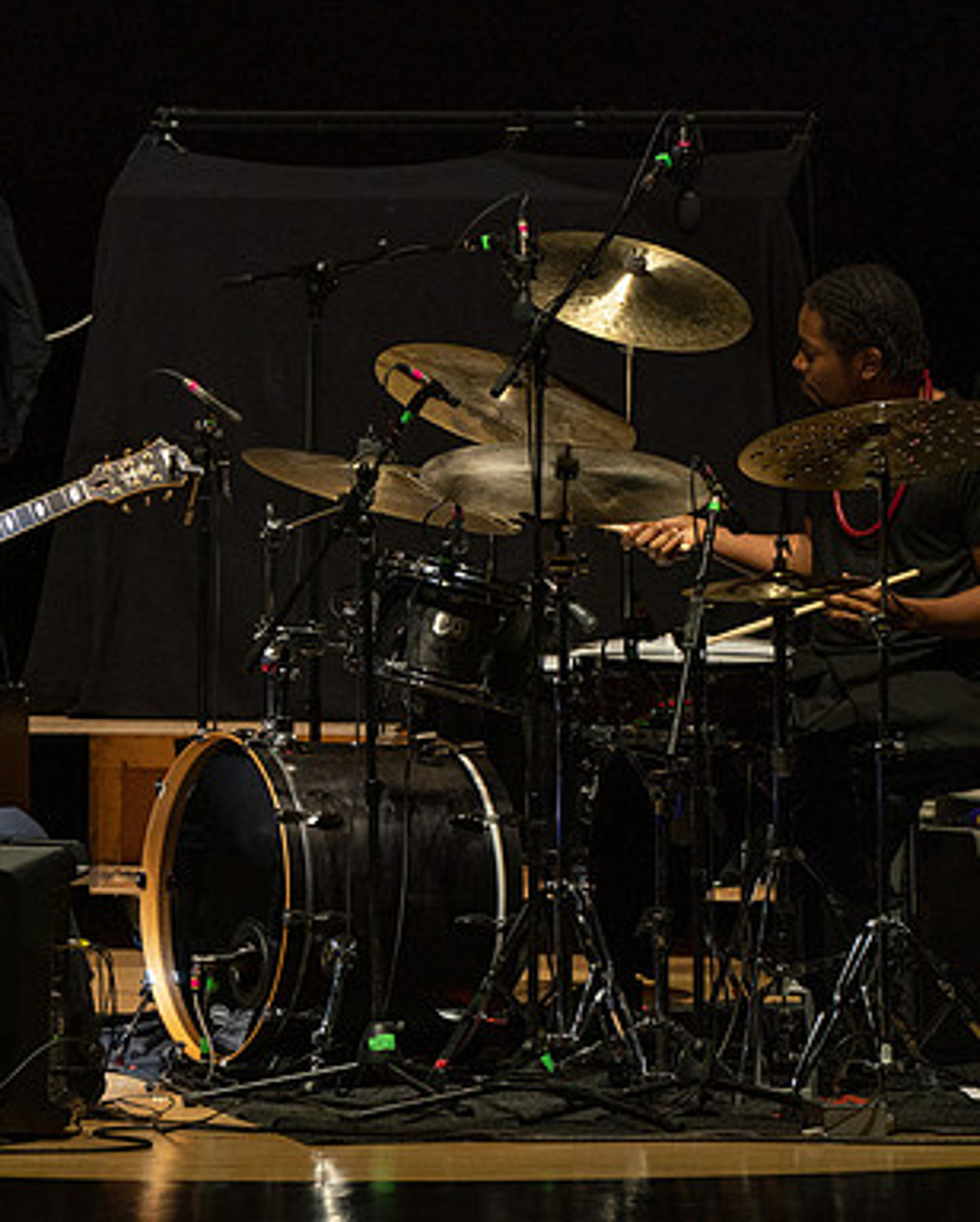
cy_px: 613
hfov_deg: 2.9
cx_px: 274
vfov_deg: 3.6
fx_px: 19583
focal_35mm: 541
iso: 2000
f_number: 5.6
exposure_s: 1/250
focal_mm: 382
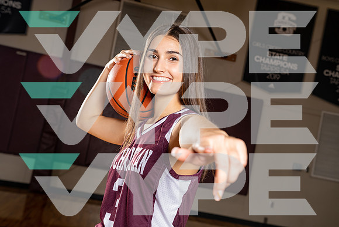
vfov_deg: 28.1
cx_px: 170
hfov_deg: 41.1
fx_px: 452
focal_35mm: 48
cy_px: 114
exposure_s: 1/250
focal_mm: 48
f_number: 5.6
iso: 200
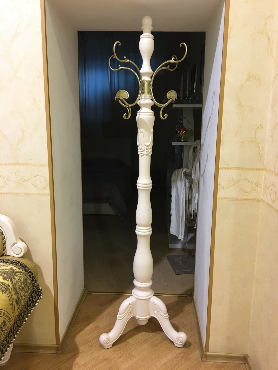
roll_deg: -0.5
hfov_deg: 48.2
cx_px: 139
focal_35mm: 29
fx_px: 311
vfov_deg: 61.7
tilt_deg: -9.9
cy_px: 185
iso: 50
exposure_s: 1/17
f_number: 2.2
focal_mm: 4.15
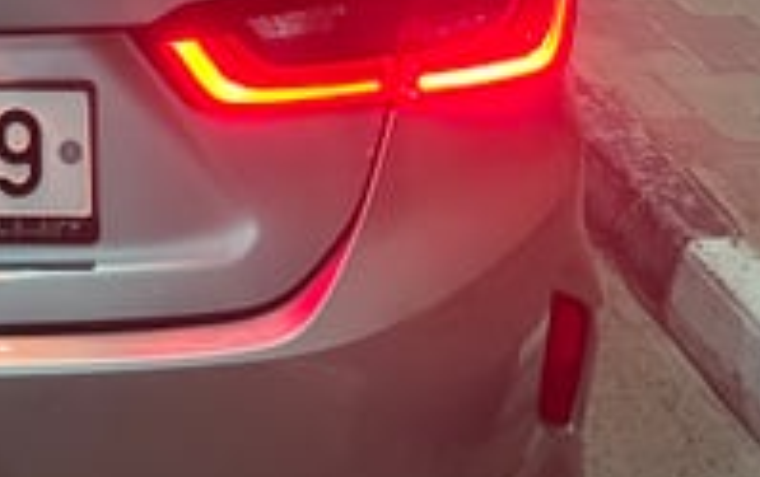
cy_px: -473
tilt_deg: -5.1
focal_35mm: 98
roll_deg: +0.0
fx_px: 2033
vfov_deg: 12.0
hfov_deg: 19.6
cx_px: -214
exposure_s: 1/33
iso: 640
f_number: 1.78
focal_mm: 6.76
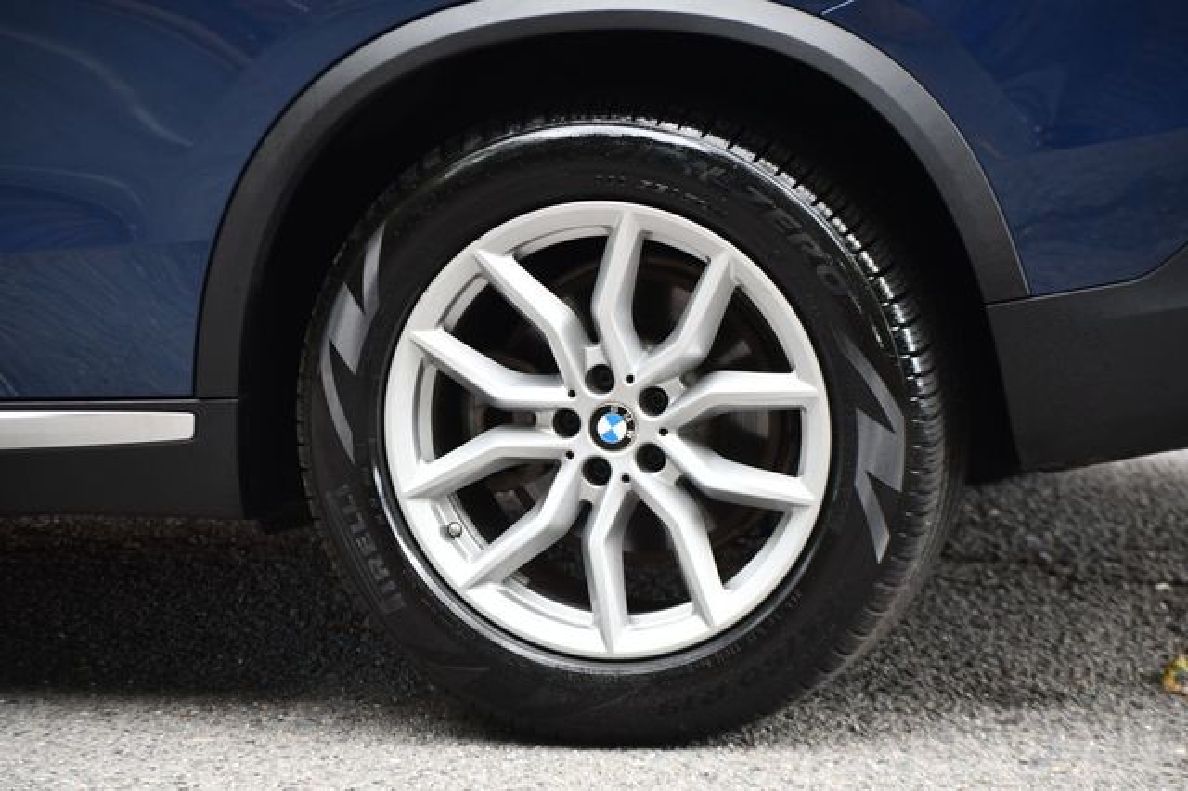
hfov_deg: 11.4
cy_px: 396
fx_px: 5937
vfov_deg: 7.6
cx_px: 594
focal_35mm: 180
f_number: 4.8
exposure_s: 1/200
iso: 800
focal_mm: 120
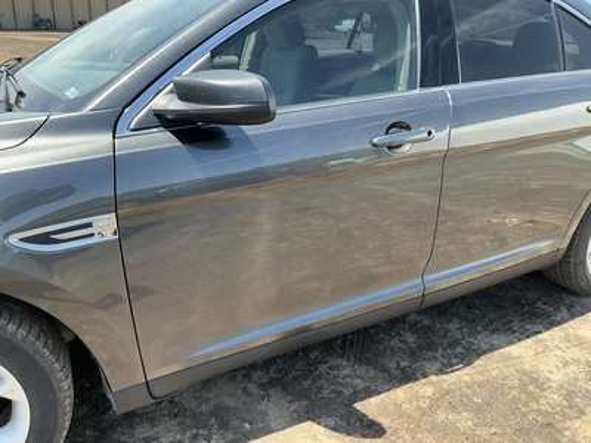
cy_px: 222
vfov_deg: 49.7
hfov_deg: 63.4
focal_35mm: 28
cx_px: 296
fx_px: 478
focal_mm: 3
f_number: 1.8
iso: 25
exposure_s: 1/348
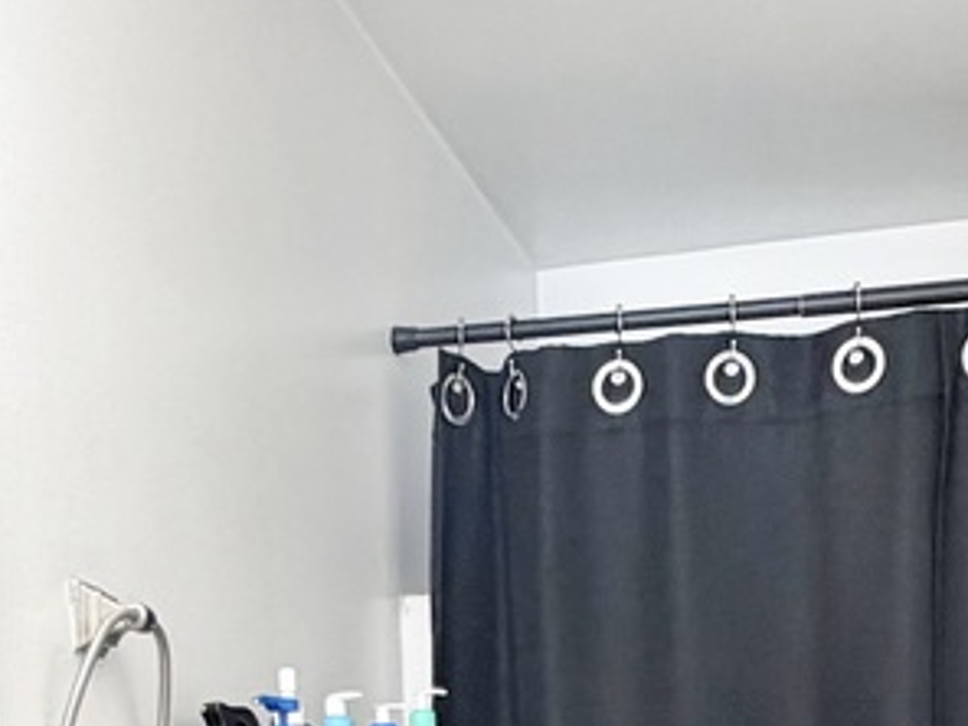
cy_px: 1279
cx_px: 513
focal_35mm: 68
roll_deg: +1.2
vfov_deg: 17.7
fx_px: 1902
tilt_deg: -9.7
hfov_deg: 28.6
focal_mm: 2.22
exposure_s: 1/120
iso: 160
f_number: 2.2
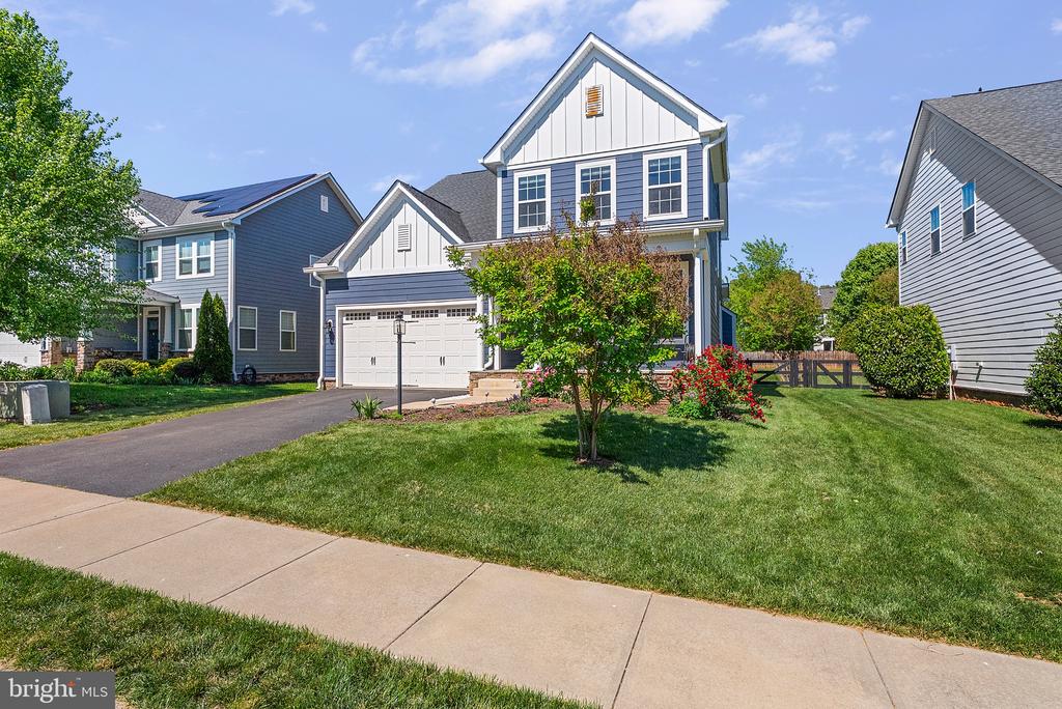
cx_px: 531
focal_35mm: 18
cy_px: 354
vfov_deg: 67.5
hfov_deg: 90.0
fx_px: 531
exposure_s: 1/1250
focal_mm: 18
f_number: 8
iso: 800
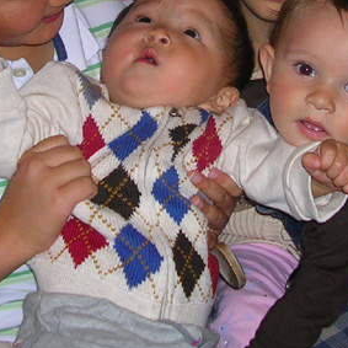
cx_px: 208
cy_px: 14
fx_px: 1081
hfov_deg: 18.3
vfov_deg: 17.9
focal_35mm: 95
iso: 50
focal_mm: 5.8
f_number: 2.8
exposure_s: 1/60.1
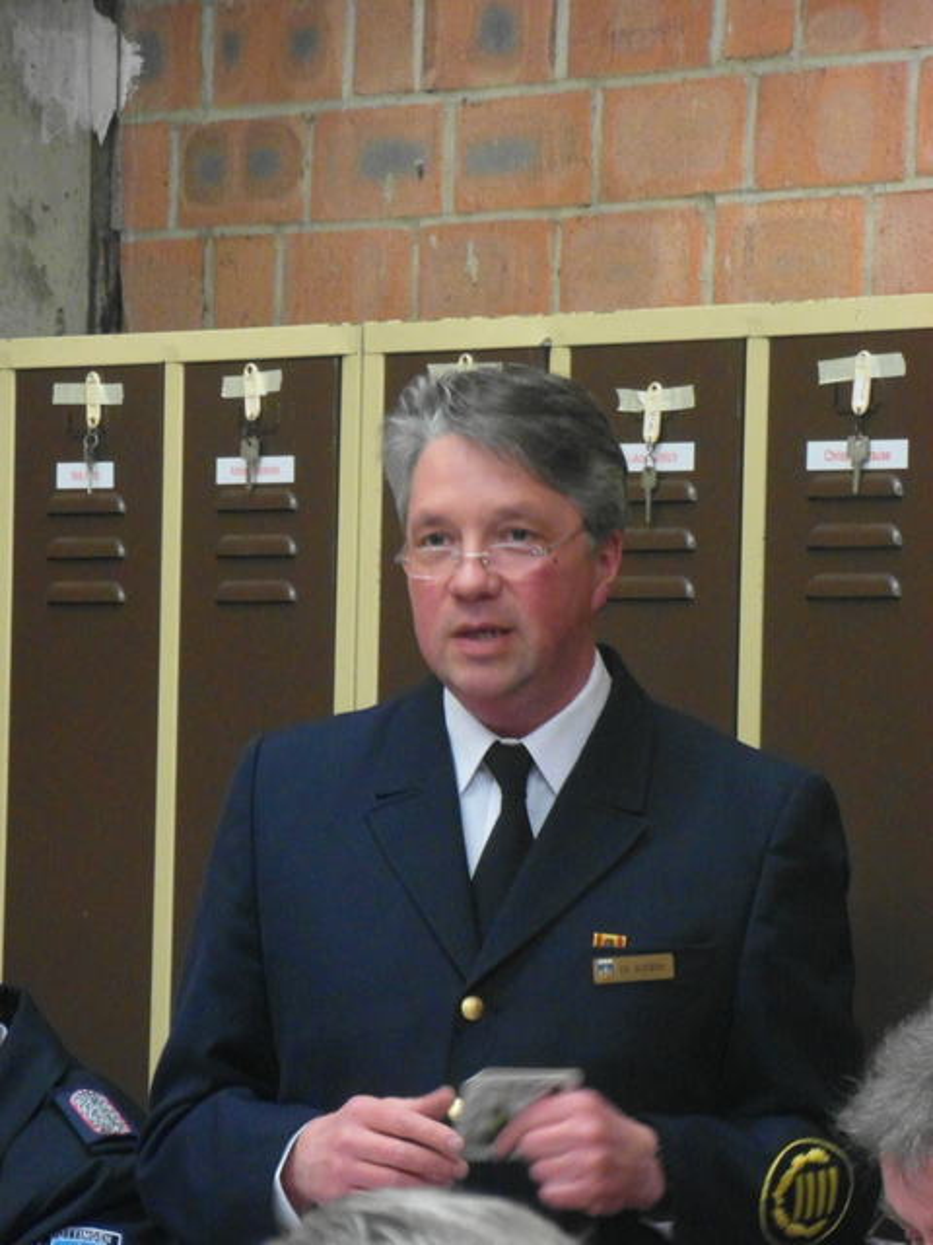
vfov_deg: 7.6
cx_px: 466
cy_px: 622
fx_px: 9416
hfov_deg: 5.7
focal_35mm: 262
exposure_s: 1/15
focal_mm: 46.7
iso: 1600
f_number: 5.1
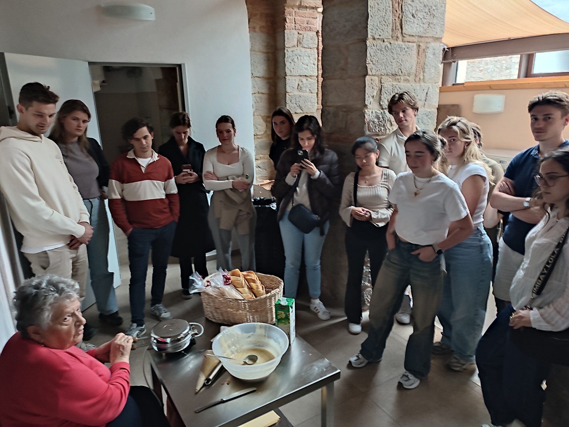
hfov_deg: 69.4
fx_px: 411
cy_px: 214
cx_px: 284
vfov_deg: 54.9
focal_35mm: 25
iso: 1056
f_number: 1.9
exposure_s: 1/20
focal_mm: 6.04
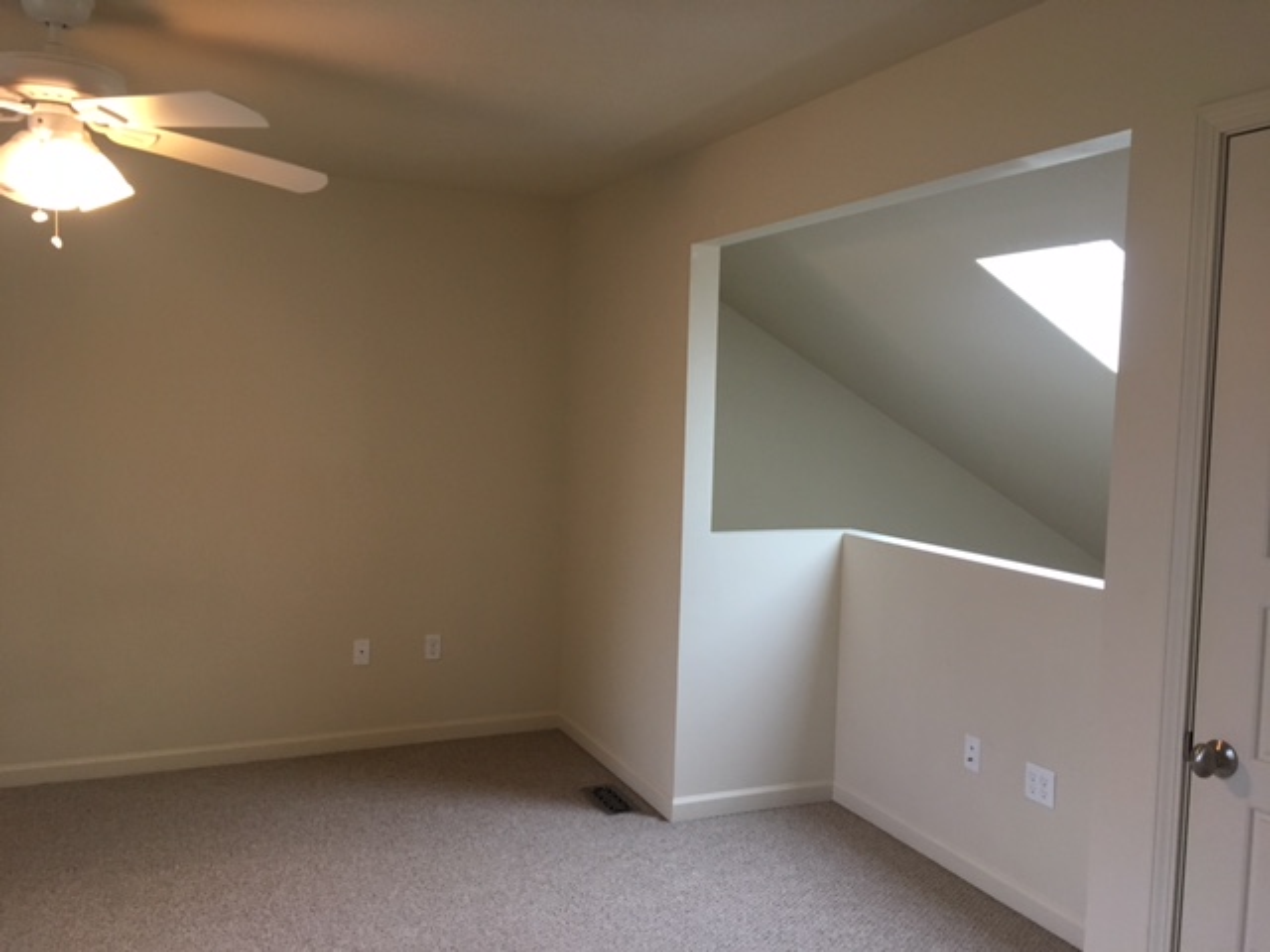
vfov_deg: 48.2
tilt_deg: -3.5
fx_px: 1064
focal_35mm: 29
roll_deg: -0.6
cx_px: 635
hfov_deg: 61.7
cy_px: 476
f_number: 2.2
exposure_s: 1/30
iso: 125
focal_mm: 4.15
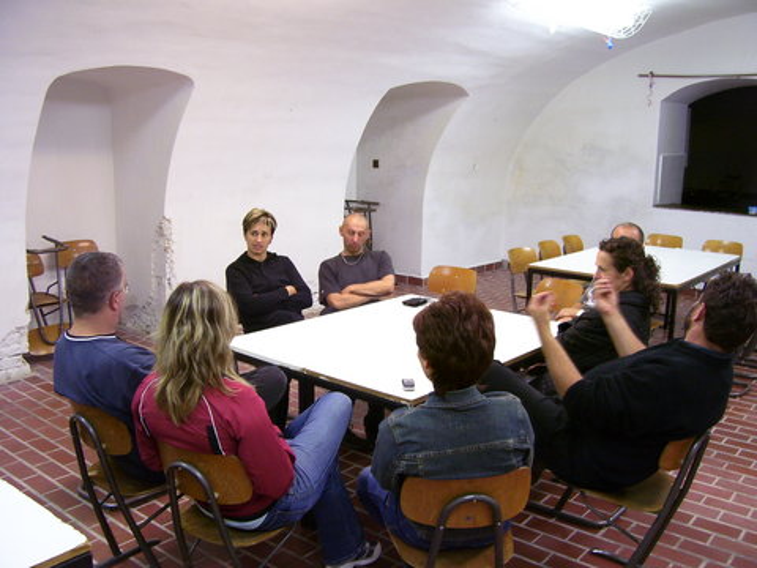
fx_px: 744
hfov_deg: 54.0
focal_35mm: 34
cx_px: 378
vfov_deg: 41.8
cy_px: 284
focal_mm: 5.6
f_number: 2.7
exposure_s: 1/15
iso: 160
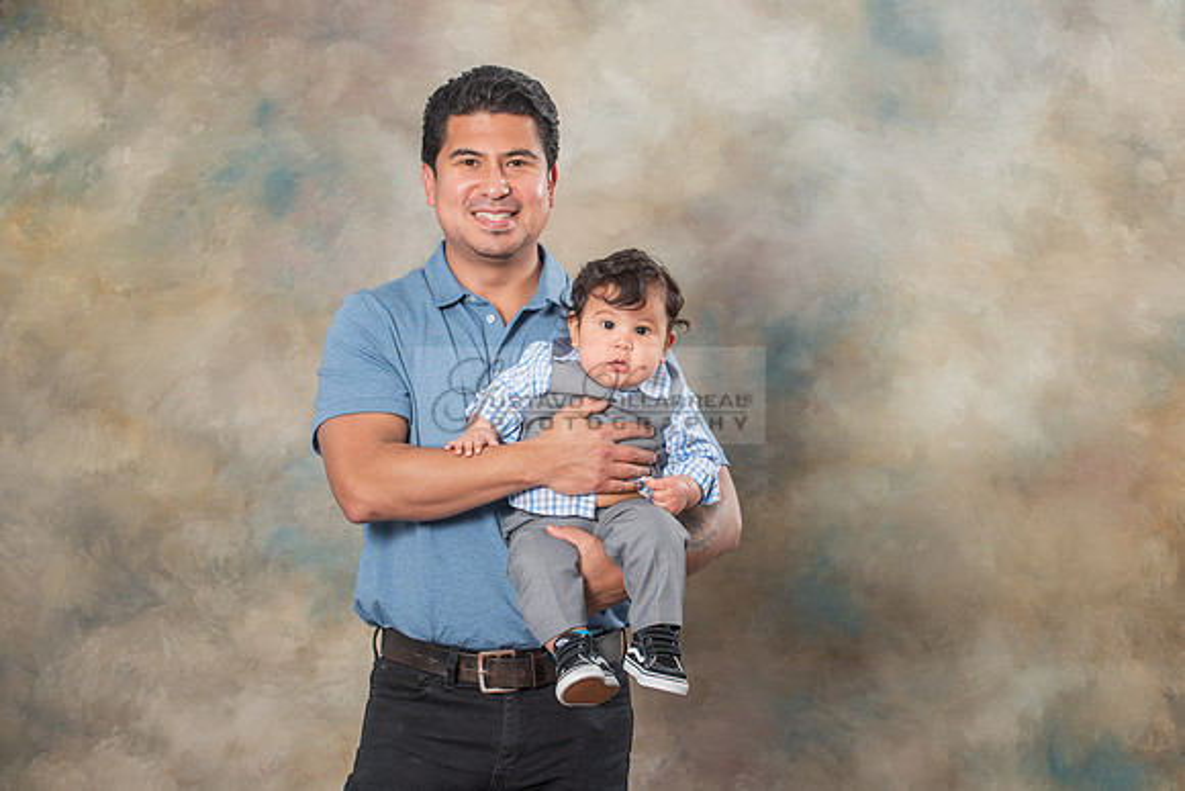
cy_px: 400
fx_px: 3905
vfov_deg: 11.6
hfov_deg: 17.2
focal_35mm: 119
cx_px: 677
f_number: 5.6
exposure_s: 1/125
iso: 200
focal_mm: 102
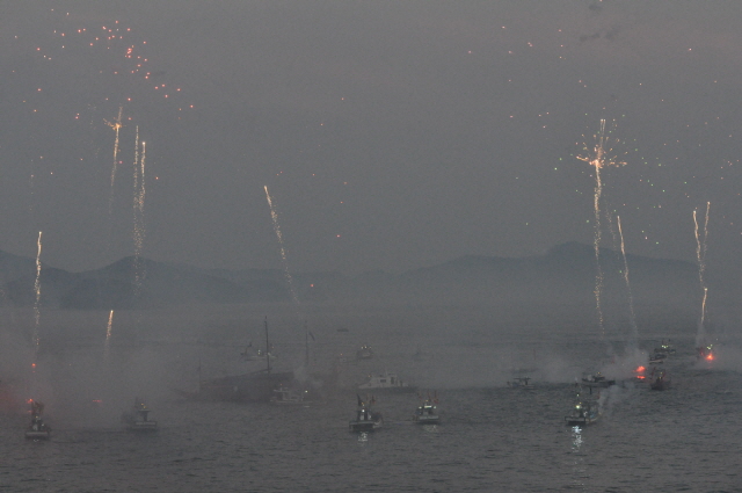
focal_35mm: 300
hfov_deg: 6.9
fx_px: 6175
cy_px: 246
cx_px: 371
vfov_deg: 4.6
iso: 2500
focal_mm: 200
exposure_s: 1/800
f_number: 5
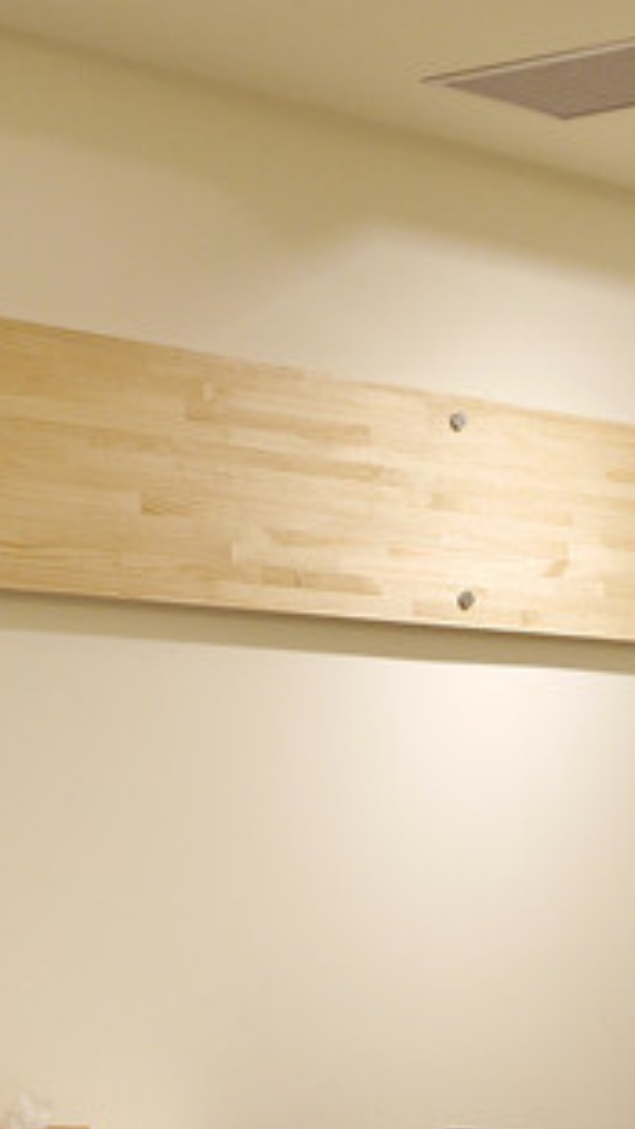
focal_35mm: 105
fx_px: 3142
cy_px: 1071
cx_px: 1288
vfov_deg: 19.9
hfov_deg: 10.5
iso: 200
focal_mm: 15
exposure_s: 1/60
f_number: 2.5
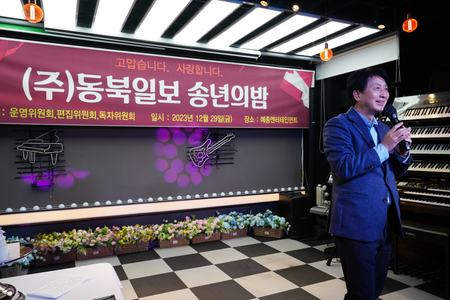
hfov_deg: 67.4
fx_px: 337
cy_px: 150
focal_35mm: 27
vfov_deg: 47.9
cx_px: 225
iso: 640
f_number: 5.6
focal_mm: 27
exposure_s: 1/160
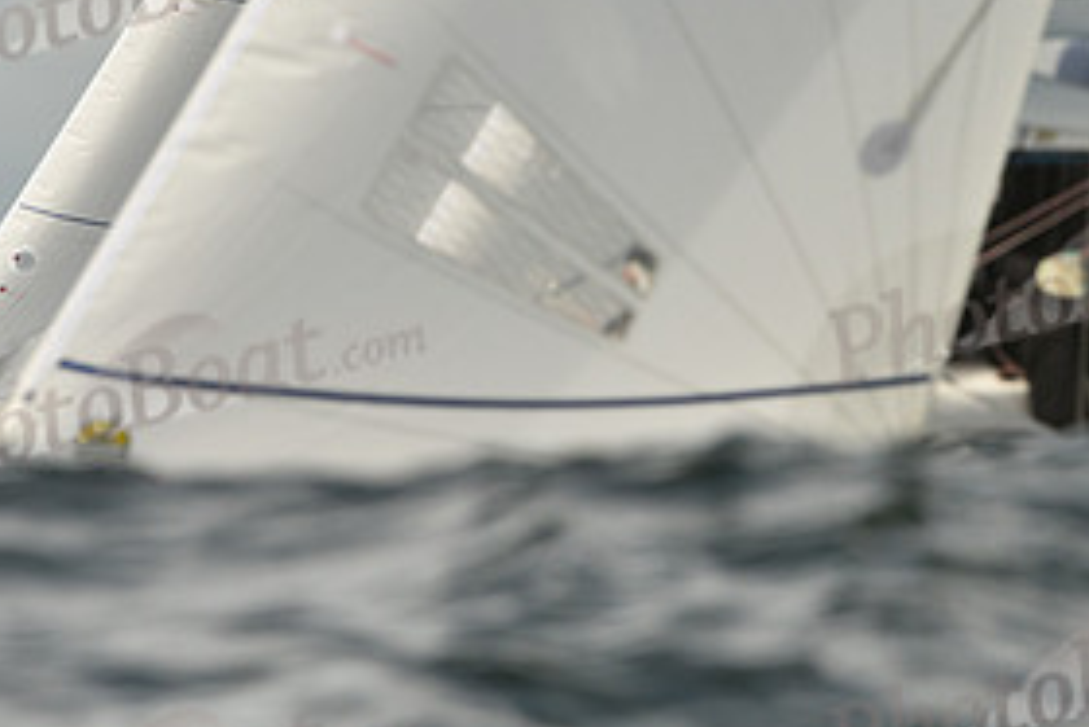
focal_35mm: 828
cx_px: 630
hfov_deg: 2.5
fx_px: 25059
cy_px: 138
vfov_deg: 1.7
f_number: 9
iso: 400
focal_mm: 400
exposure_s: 1/1250
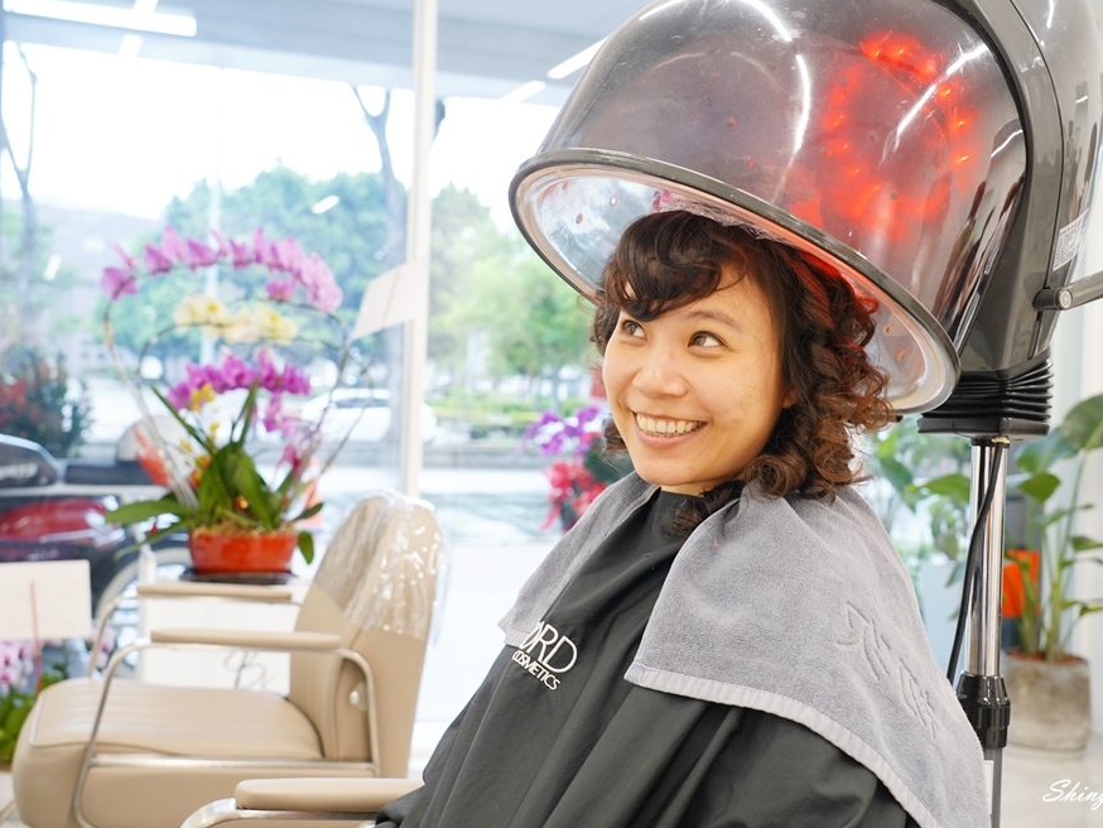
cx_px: 565
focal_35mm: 44
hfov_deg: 42.9
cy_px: 412
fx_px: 1402
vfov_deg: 32.9
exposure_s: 1/40
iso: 500
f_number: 5.6
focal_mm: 40
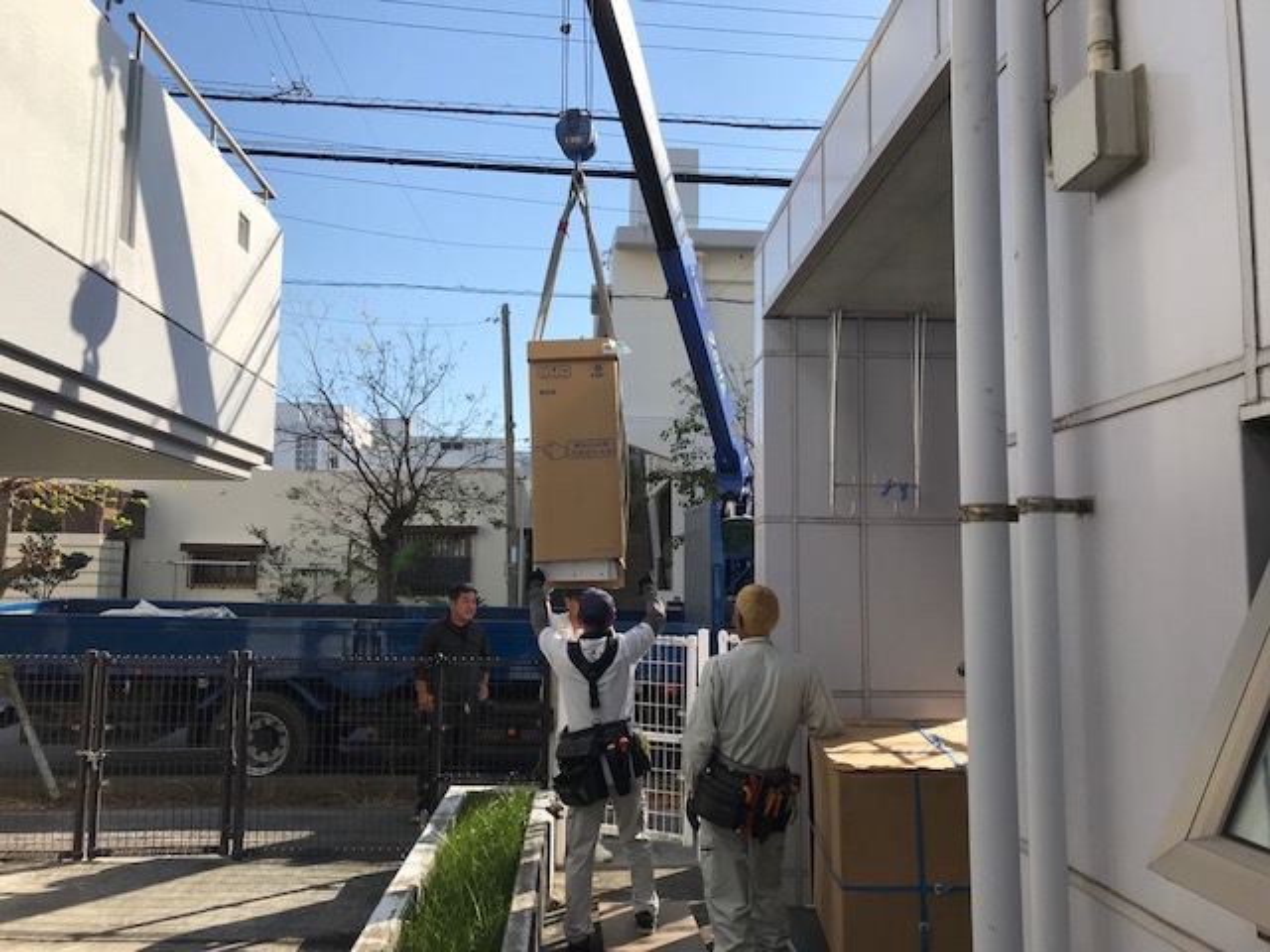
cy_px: 476
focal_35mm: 28
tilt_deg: +6.3
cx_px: 635
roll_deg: -1.1
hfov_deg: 63.4
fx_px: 1027
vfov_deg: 49.7
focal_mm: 3.99
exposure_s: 1/2336
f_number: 1.8
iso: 20
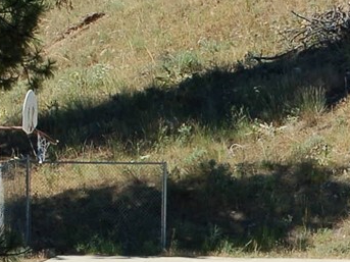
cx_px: 394
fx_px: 5054
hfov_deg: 4.0
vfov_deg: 3.0
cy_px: 213
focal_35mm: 500
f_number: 10
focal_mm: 70
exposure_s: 1/250
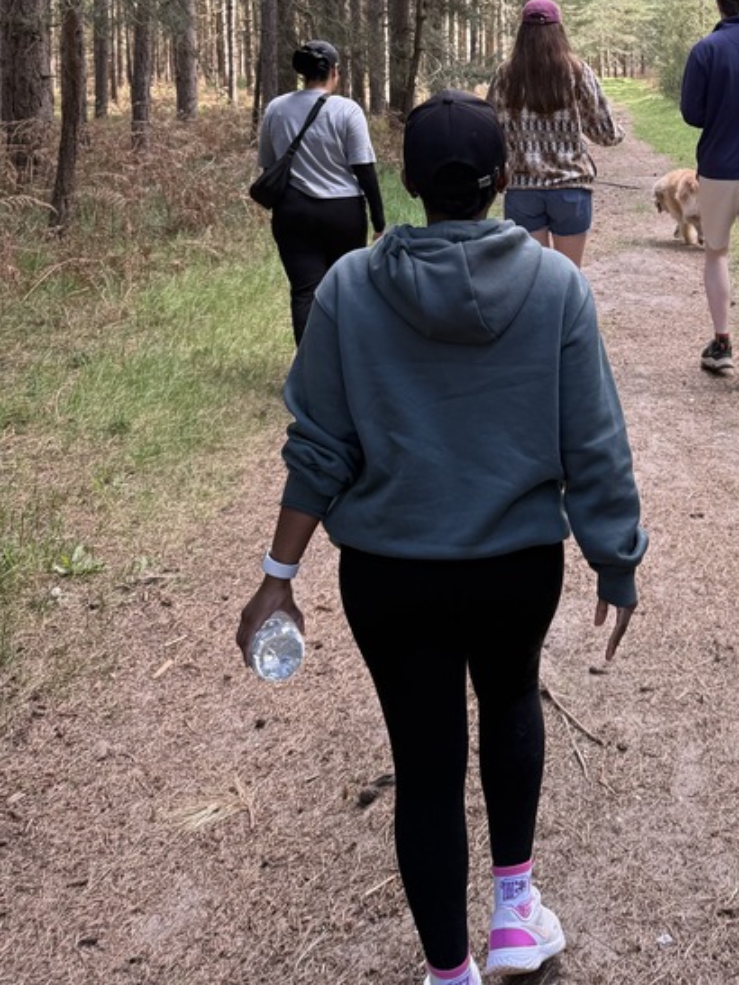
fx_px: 1280
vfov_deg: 39.3
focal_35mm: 45
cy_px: 117
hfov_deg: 31.0
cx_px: 634
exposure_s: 1/303
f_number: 1.78
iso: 100
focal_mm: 6.76
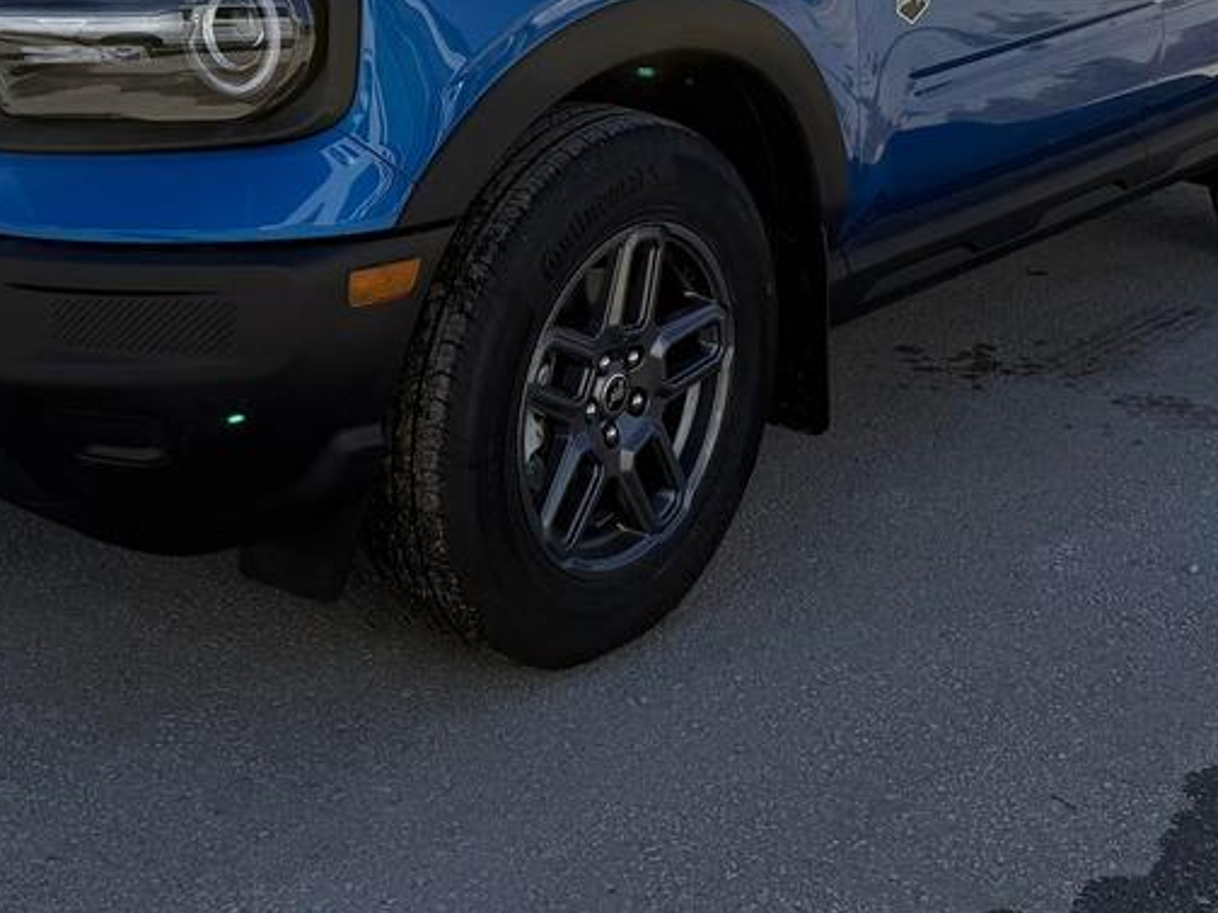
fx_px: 2146
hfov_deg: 31.3
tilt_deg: -9.4
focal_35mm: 61
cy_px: -48
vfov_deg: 22.8
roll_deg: -1.7
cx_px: 372
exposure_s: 1/8130
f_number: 1.78
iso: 80
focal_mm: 6.76
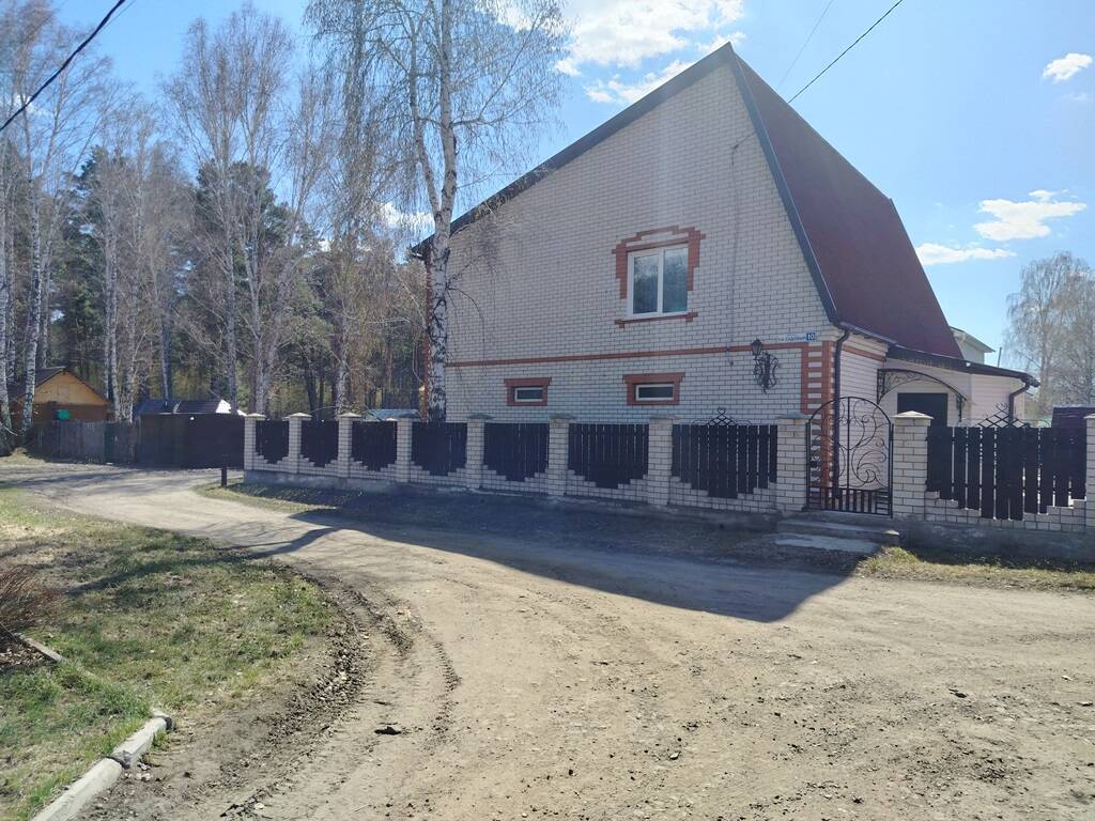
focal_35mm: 24
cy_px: 410
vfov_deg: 56.8
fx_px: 759
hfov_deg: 71.6
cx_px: 548
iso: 100
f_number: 1.75
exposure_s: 1/912
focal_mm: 5.25
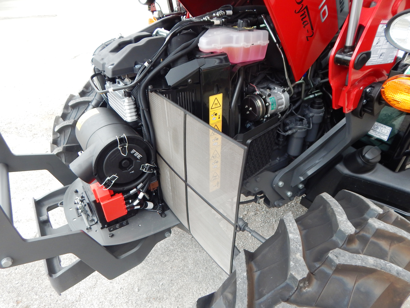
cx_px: 205
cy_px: 154
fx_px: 261
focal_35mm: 22
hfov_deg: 76.4
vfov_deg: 61.1
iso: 125
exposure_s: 1/250
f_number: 3
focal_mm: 4
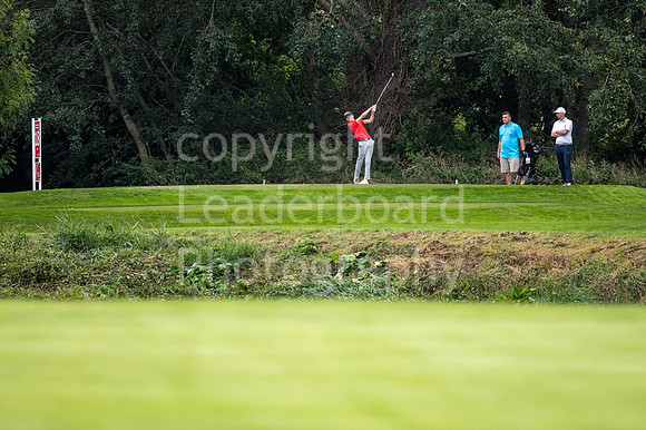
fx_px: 8070
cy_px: 215
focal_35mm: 450
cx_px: 323
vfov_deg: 3.1
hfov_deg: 4.6
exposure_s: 1/800
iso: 400
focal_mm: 300
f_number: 4
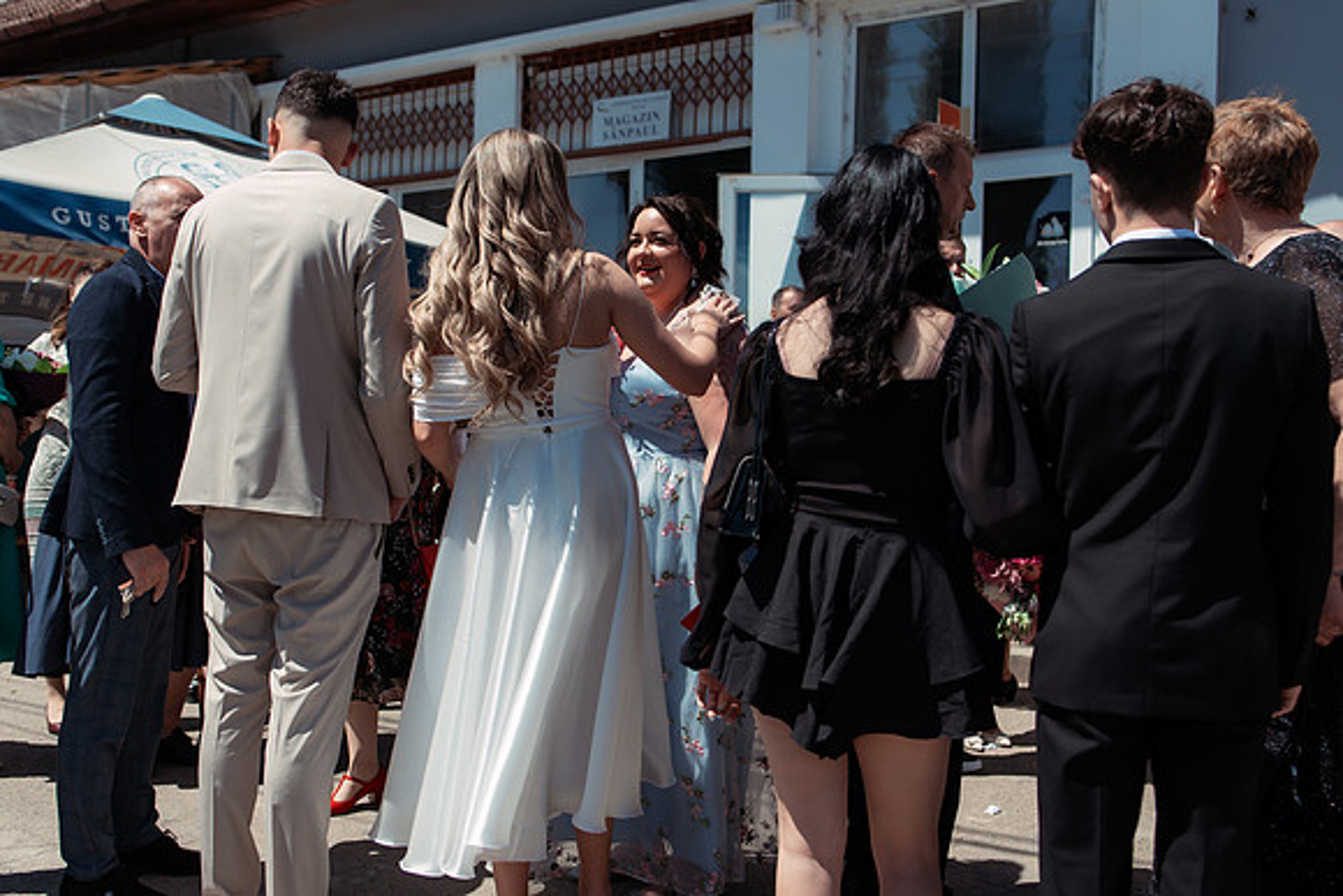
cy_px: 464
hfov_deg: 51.6
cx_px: 630
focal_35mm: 37
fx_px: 1388
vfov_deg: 35.8
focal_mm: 35
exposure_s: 1/2000
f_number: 3.5
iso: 125
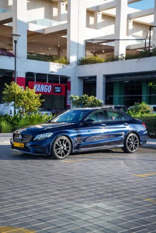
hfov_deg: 23.3
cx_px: 78
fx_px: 379
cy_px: 116
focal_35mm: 58
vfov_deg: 34.3
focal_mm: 58.3
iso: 200
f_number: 2.8
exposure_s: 1/100
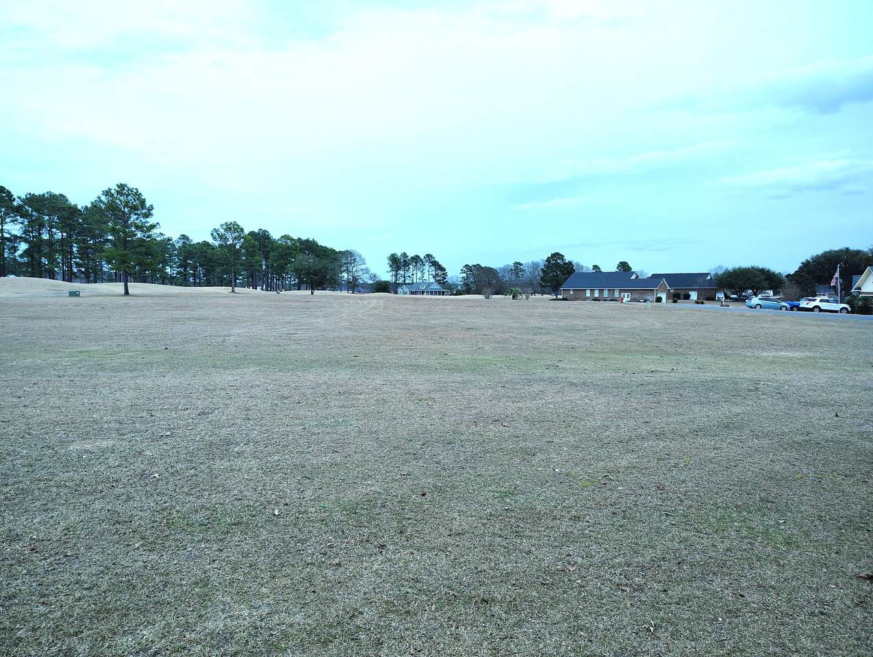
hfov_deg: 71.5
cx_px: 436
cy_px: 328
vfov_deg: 56.9
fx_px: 606
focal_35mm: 24
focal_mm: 5.56
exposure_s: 1/718
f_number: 1.8
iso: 100
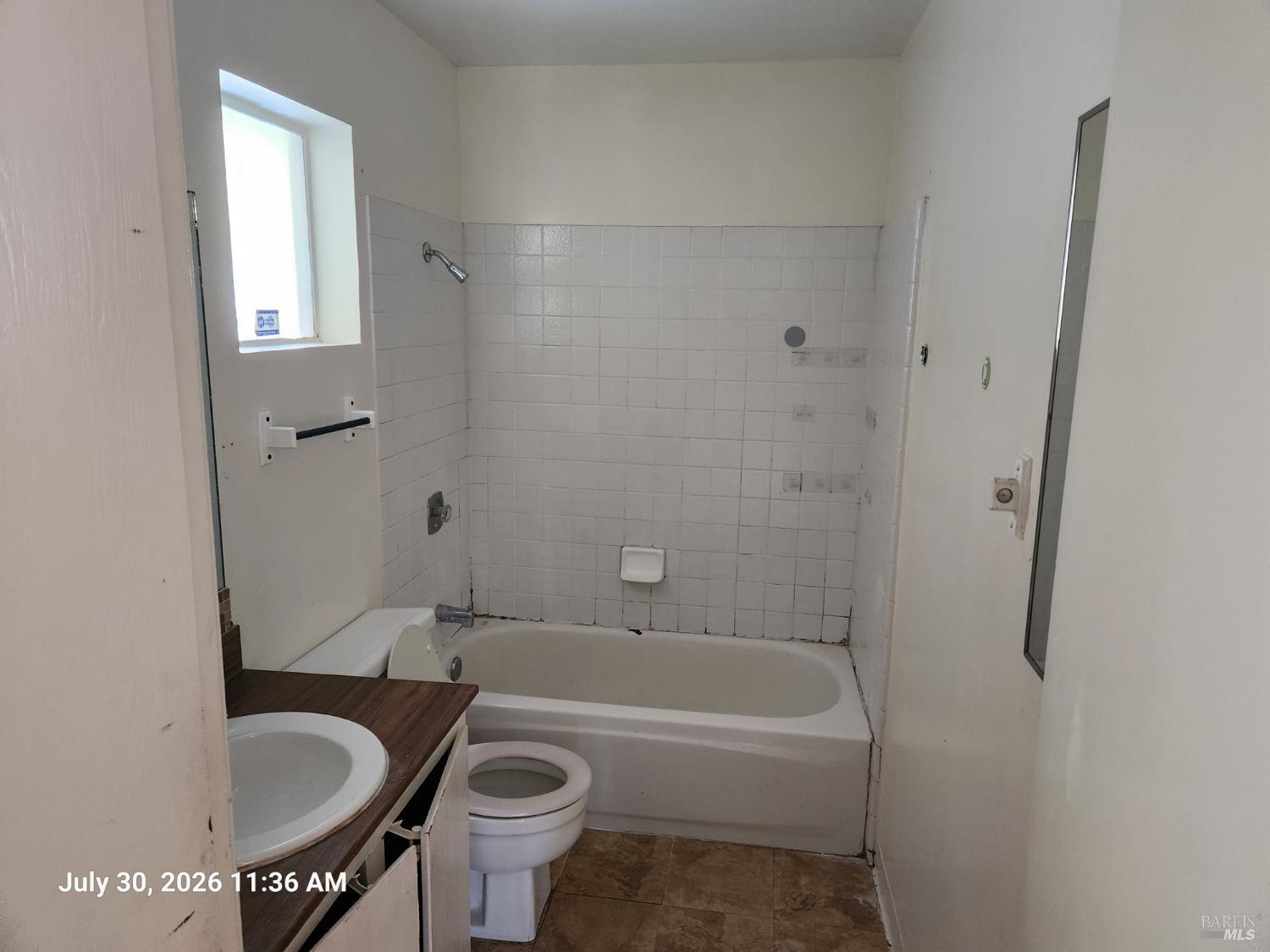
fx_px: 844
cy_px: 476
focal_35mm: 23
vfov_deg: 58.9
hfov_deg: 73.9
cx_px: 635
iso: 800
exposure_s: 1/60
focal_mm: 5.4
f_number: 1.8
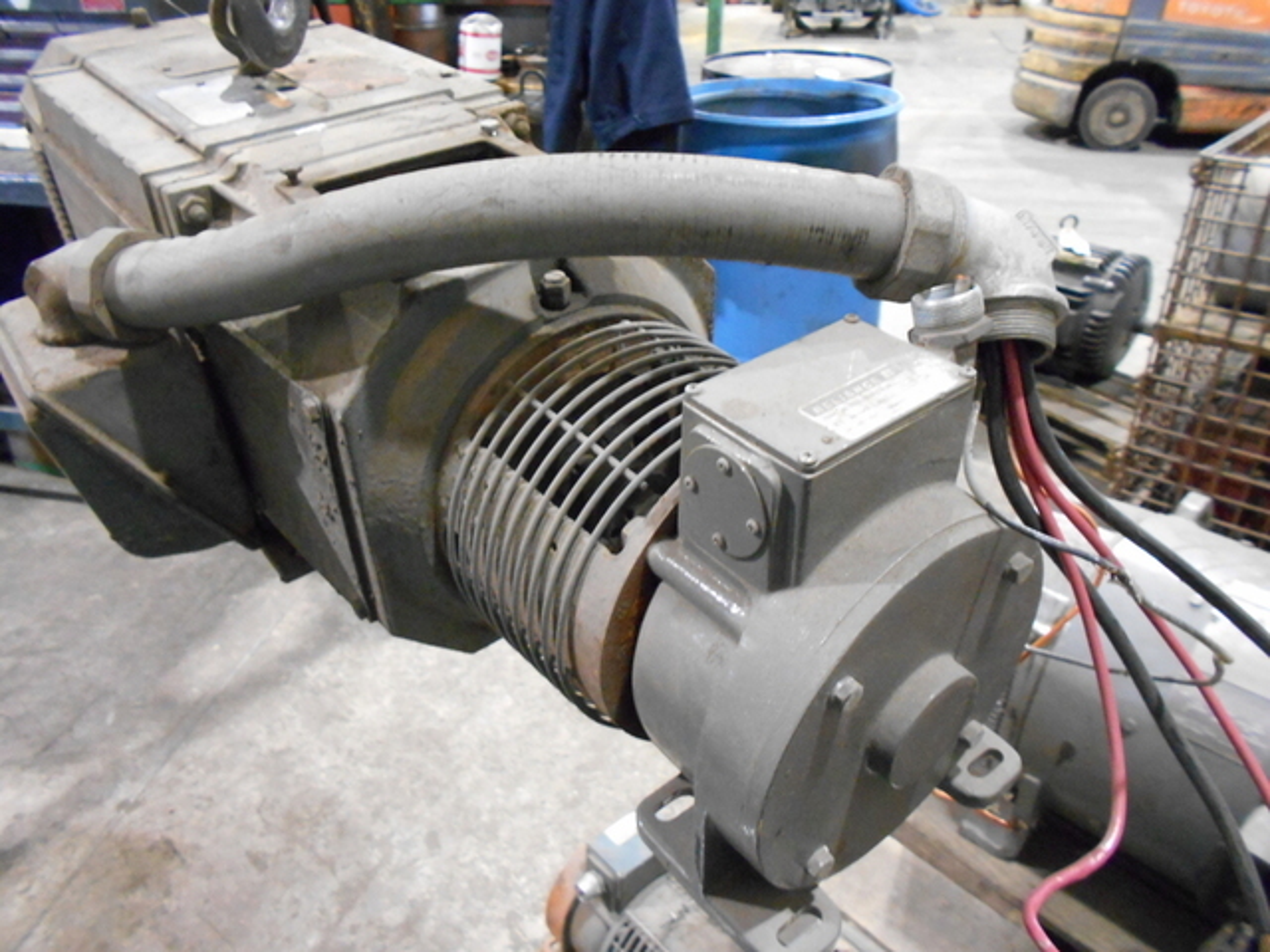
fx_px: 954
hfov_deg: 67.3
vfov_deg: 53.1
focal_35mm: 26
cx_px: 635
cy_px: 476
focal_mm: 4.6
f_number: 3.2
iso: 800
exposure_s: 1/15
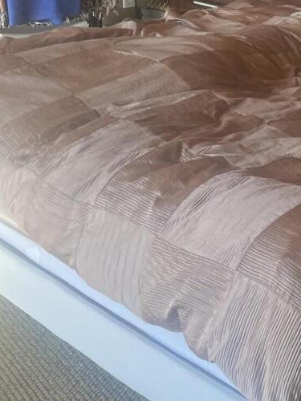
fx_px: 1206
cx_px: 214
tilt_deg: -2.2
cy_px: -188
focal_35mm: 104
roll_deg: +2.9
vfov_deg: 17.2
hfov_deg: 14.2
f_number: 1.6
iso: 80
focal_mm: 4.2
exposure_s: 1/121
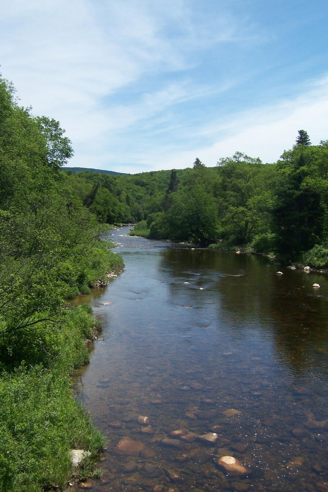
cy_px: 248
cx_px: 143
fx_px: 547
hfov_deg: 33.4
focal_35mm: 40
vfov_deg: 48.5
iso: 80
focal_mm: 6.3
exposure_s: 1/800
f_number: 4
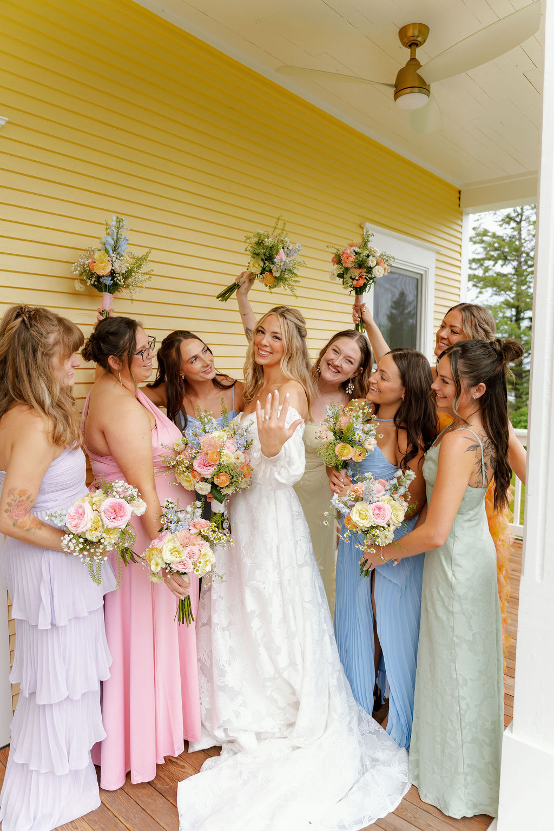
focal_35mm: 24
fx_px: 554
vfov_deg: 73.7
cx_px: 277
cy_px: 416
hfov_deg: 53.1
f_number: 2.8
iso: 200
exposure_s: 1/640
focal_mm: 24
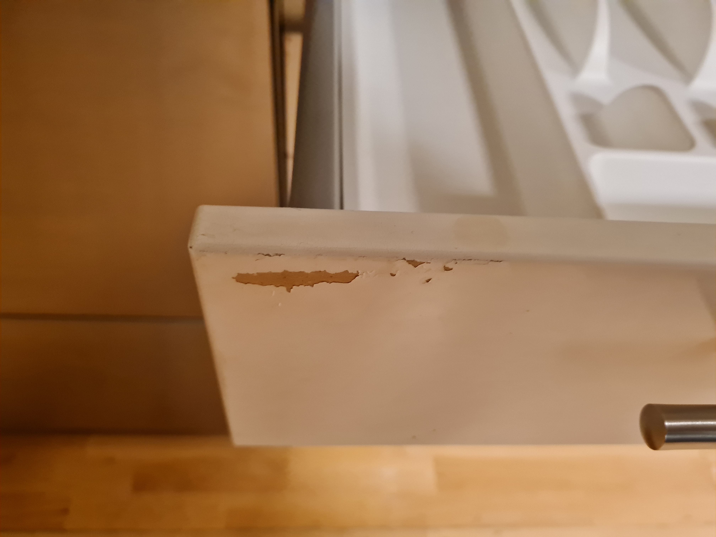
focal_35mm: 26
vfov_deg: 53.1
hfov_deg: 67.3
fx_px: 538
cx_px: 358
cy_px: 268
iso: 800
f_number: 1.8
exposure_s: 1/50
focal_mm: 5.4
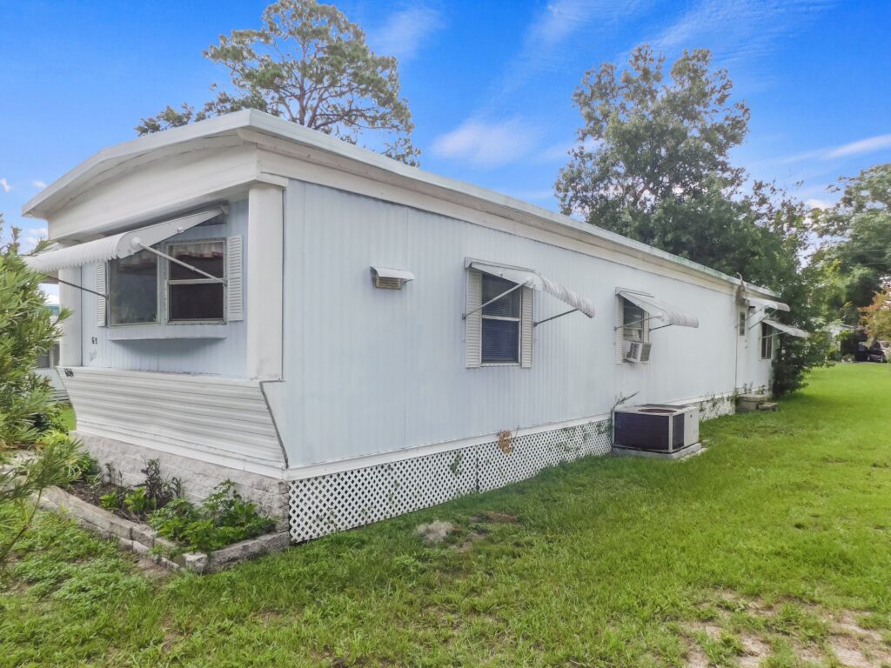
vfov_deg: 58.9
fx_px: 592
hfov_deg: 73.9
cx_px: 446
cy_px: 334
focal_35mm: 23
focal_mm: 4
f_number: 3
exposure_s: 1/400
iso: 125
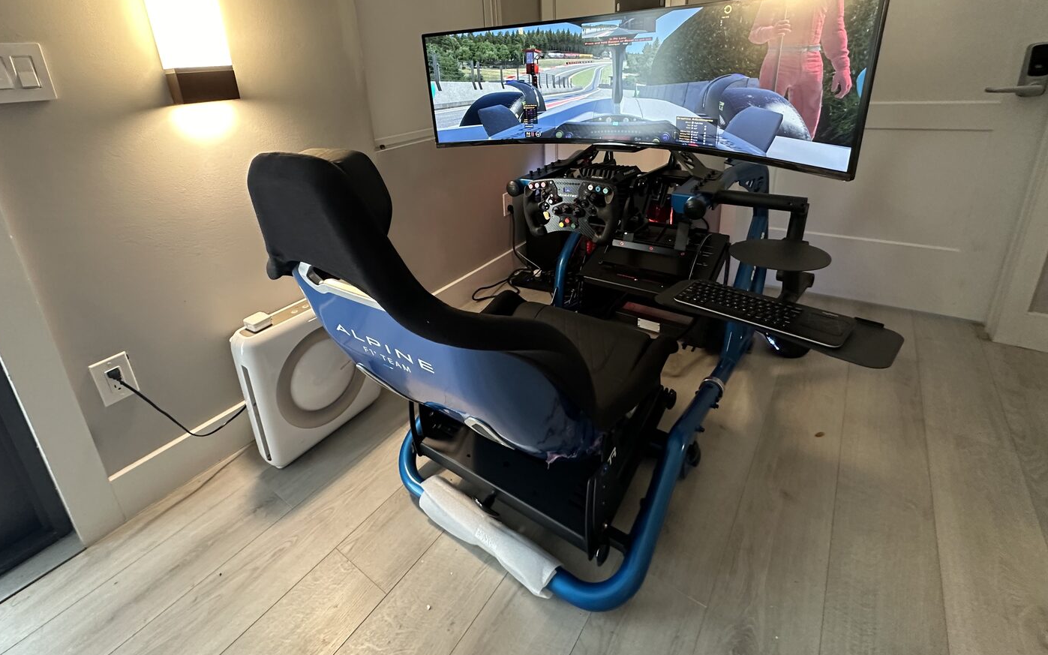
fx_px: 486
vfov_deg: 66.5
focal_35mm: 17
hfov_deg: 94.2
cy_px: 228
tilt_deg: -18.5
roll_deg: +3.9
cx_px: 484
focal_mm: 2.22
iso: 400
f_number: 2.2
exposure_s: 1/60
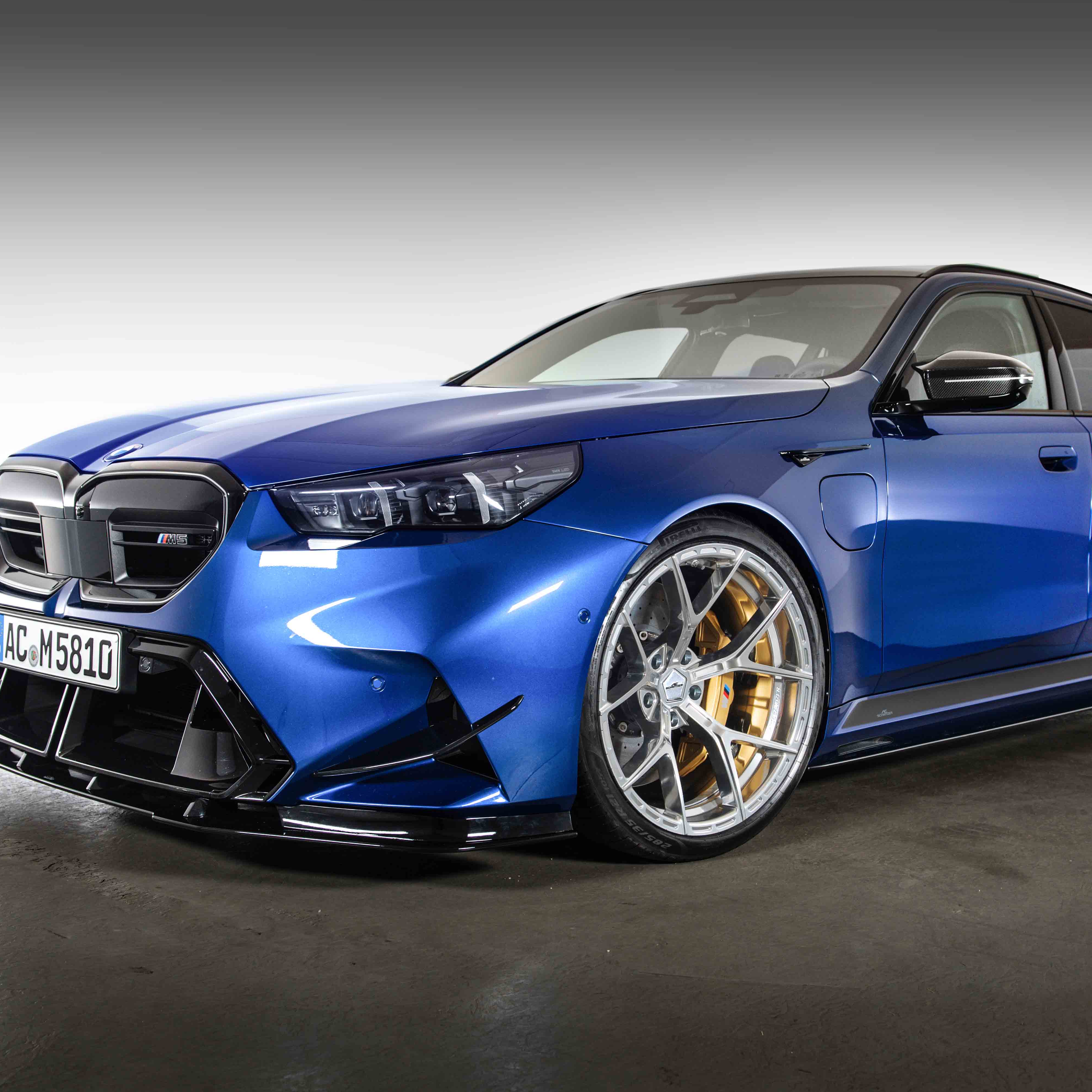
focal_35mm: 41
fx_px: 1463
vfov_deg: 40.9
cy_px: 544
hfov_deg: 40.8
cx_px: 615
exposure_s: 1/125
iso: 320
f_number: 5.6
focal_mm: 32
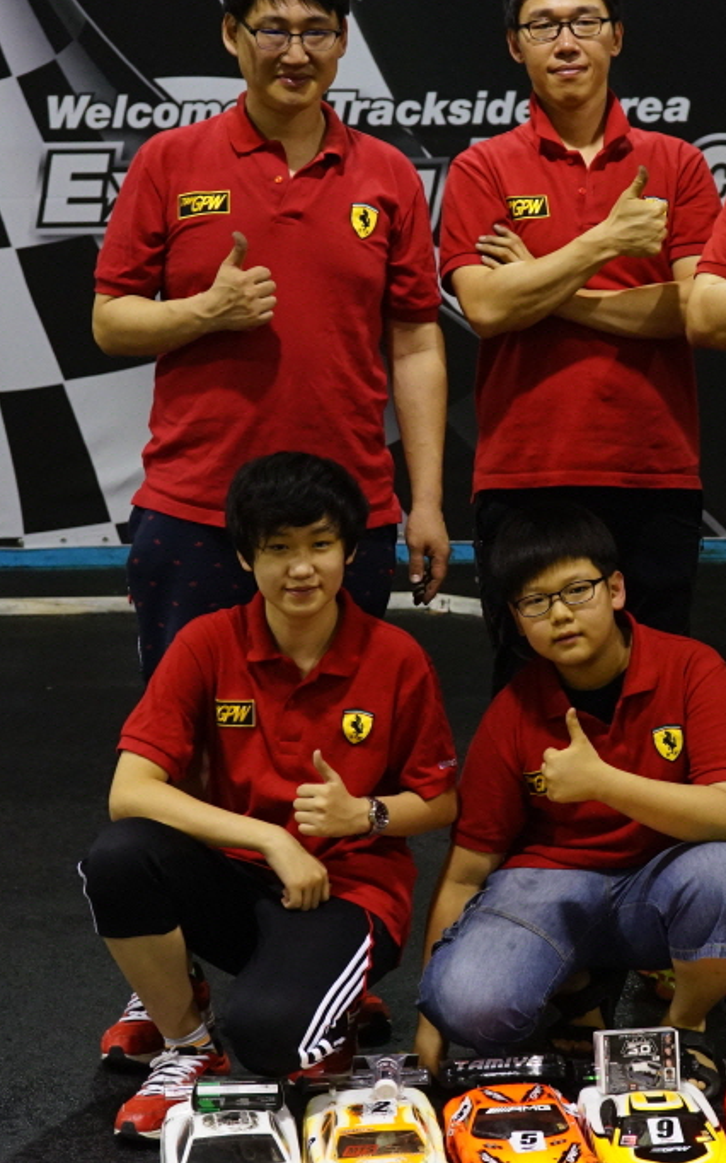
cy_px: 567
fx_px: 2787
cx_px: 574
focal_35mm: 88
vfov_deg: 23.6
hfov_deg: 14.8
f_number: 5.6
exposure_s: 1/50
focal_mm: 46
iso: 2500
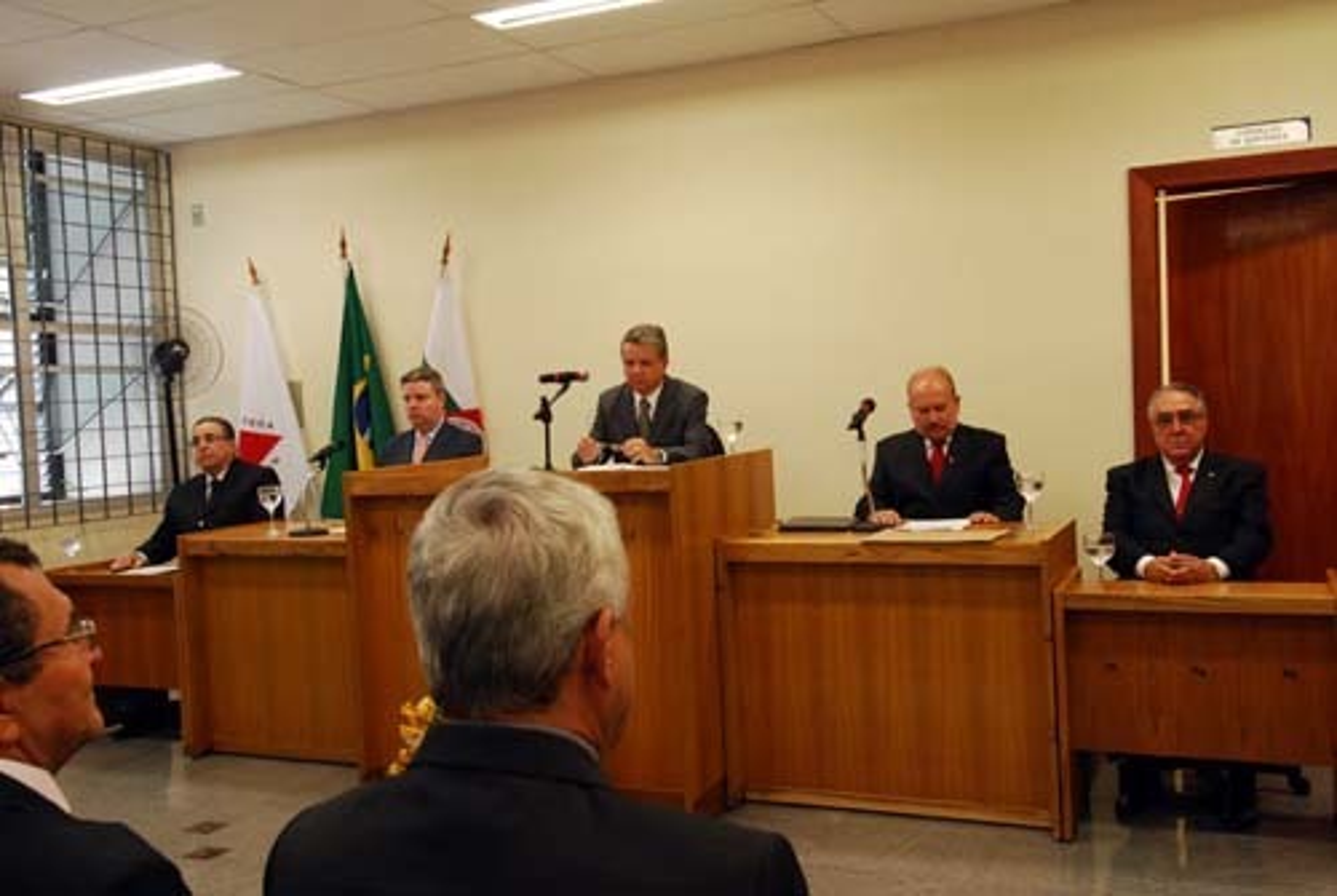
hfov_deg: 53.1
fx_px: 1339
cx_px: 668
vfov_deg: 37.0
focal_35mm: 36
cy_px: 448
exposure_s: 1/30
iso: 800
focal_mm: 24
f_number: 8
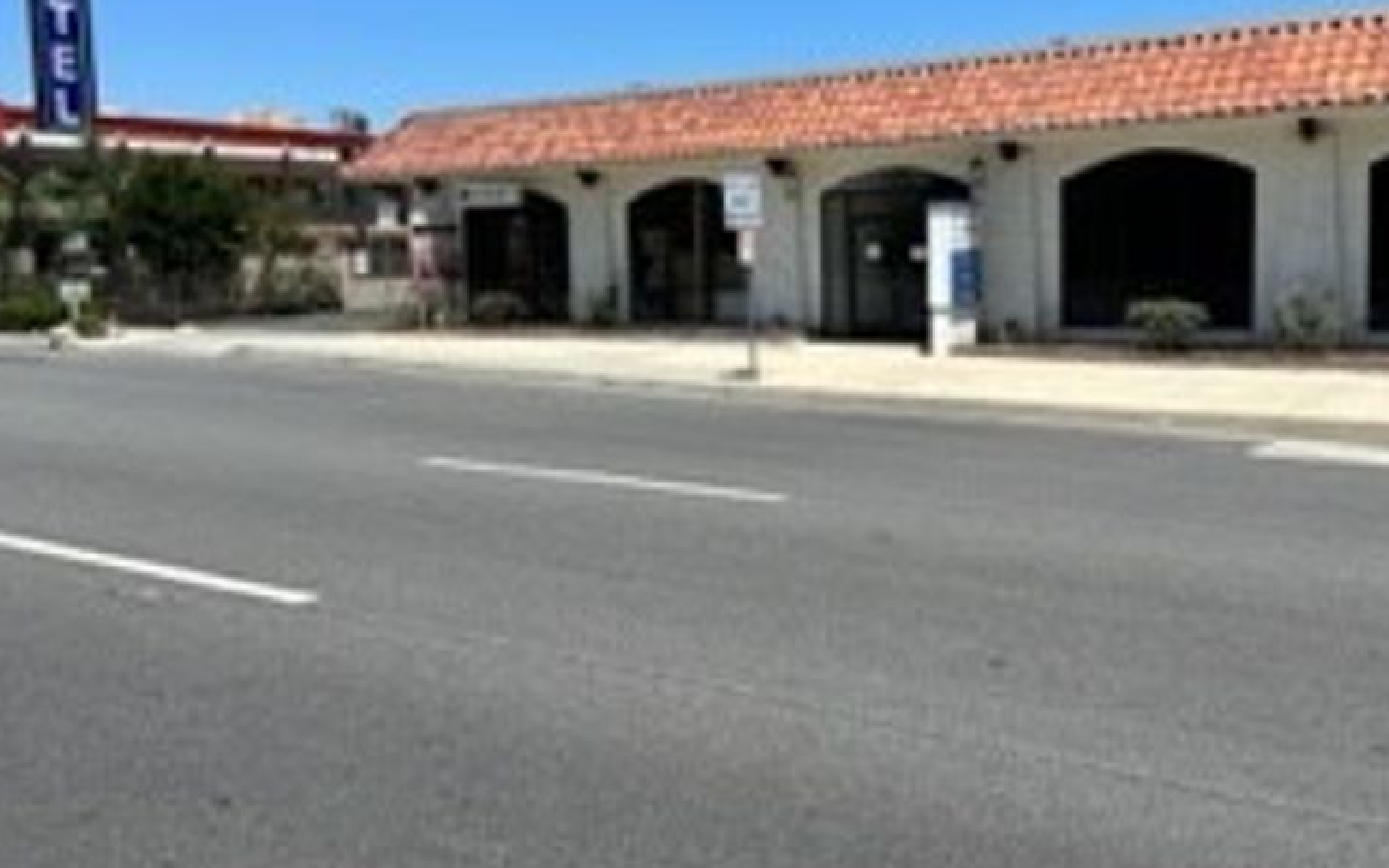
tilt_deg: -4.6
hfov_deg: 55.1
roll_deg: +0.8
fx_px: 1325
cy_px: 368
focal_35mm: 35
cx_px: 795
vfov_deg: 36.2
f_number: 1.78
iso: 80
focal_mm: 6.86
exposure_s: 1/5263
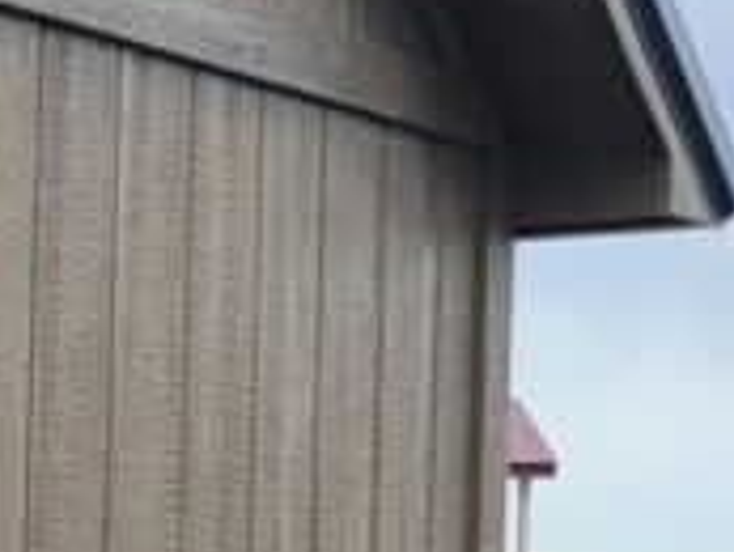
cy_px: 696
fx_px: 3522
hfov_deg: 9.7
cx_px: -1328
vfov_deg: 8.8
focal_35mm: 166
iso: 16
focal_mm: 6.7
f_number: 1.8
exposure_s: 1/460
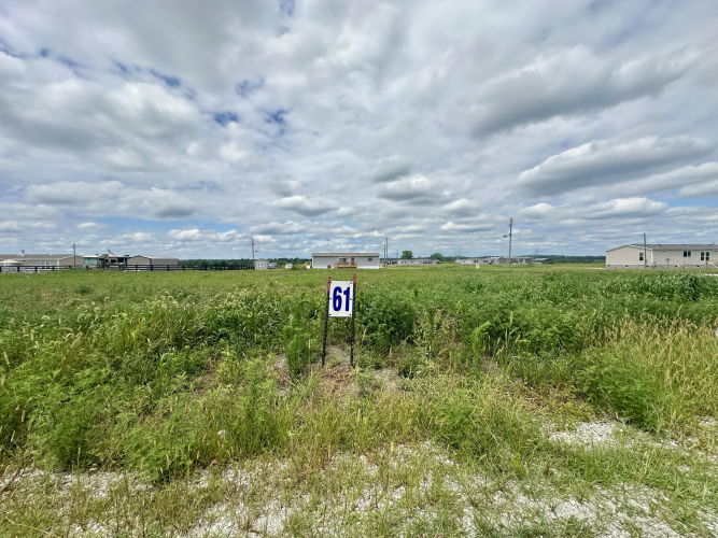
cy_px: 269
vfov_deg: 85.7
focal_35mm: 14
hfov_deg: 102.1
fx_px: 290
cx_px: 359
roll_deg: -0.5
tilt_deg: -0.6
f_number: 2.2
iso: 50
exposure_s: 1/3861
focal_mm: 2.22
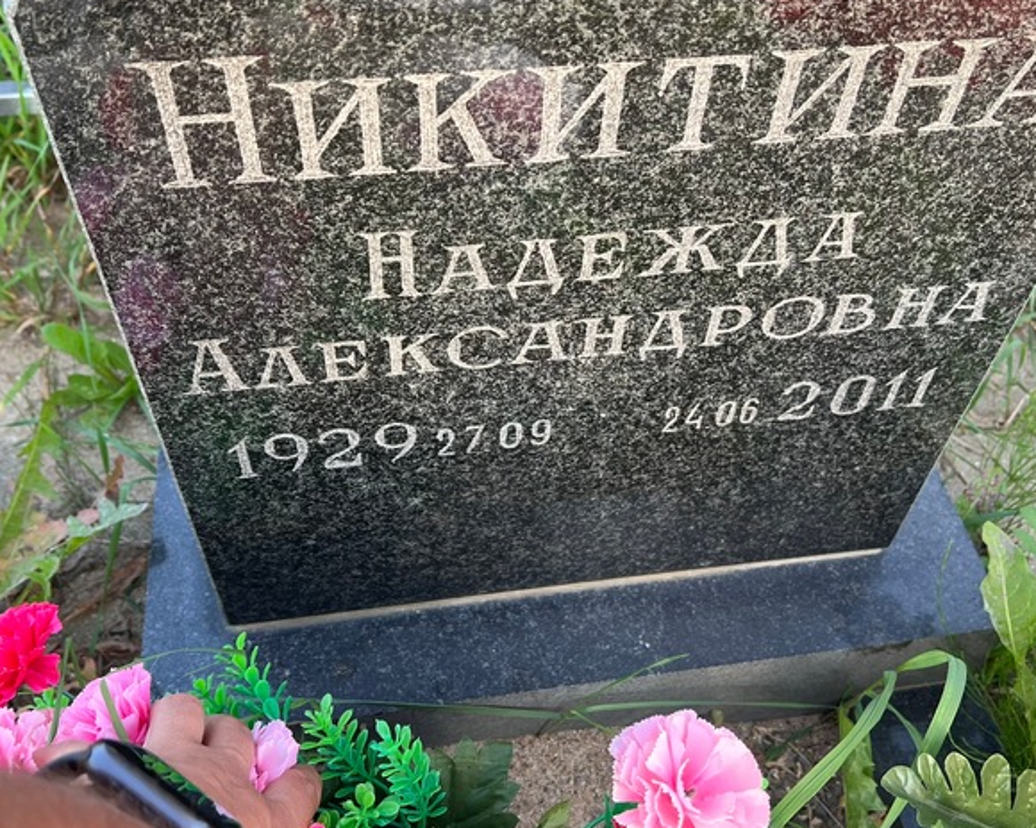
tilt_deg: -50.2
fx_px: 1073
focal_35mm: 35
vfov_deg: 42.1
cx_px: 497
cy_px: 341
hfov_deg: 51.5
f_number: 1.5
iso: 50
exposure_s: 1/138
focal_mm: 5.7
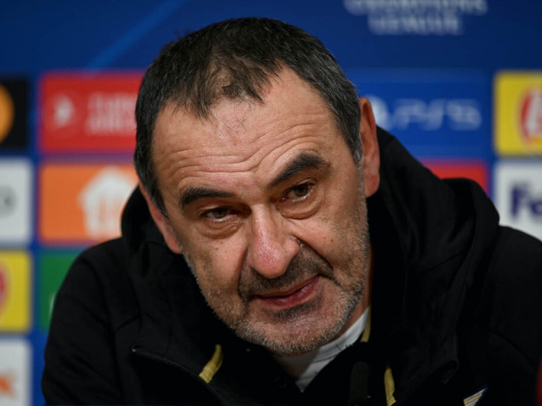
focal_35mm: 435
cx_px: 262
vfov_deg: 3.4
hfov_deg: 4.6
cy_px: 203
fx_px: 6812
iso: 500
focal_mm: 400
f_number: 4.5
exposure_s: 1/125
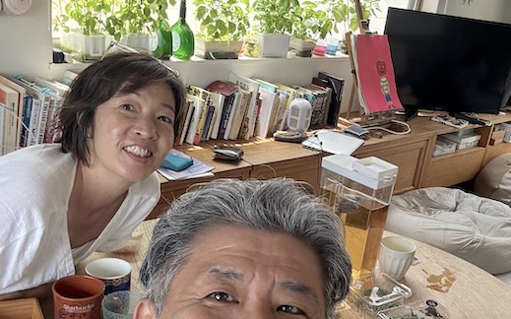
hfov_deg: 41.8
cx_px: 361
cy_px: 230
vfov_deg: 27.1
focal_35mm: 47
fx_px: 654
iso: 80
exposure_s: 1/108
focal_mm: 2.69
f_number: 1.9
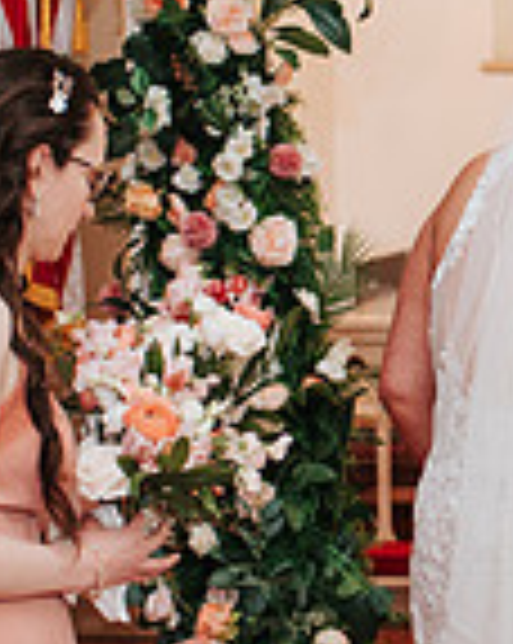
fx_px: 2568
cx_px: 666
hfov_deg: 11.1
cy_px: 340
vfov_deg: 14.3
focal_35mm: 135
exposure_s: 1/200
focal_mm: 35
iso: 1000
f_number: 2.8
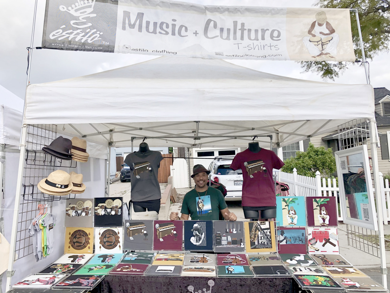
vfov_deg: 48.2
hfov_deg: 61.7
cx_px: 193
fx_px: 327
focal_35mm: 29
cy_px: 142
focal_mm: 3.99
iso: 20
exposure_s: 1/1116
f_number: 1.8
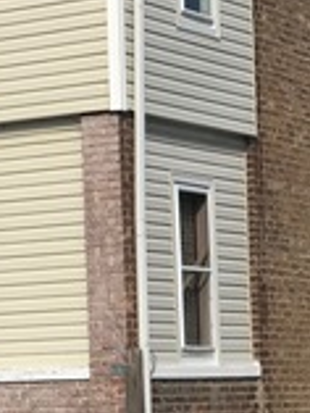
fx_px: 2075
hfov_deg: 8.4
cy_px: 171
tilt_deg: +6.0
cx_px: -152
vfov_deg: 11.3
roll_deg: +0.1
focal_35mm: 174
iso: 20
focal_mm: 6.6
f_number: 2.8
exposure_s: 1/1546
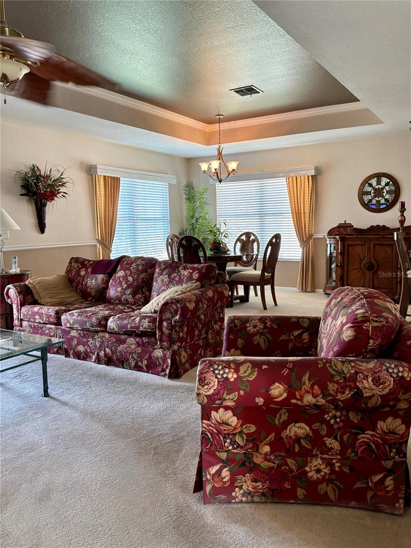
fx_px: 443
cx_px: 206
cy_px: 274
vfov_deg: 63.4
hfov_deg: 49.7
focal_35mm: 28
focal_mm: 3
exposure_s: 1/50
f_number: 1.8
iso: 64
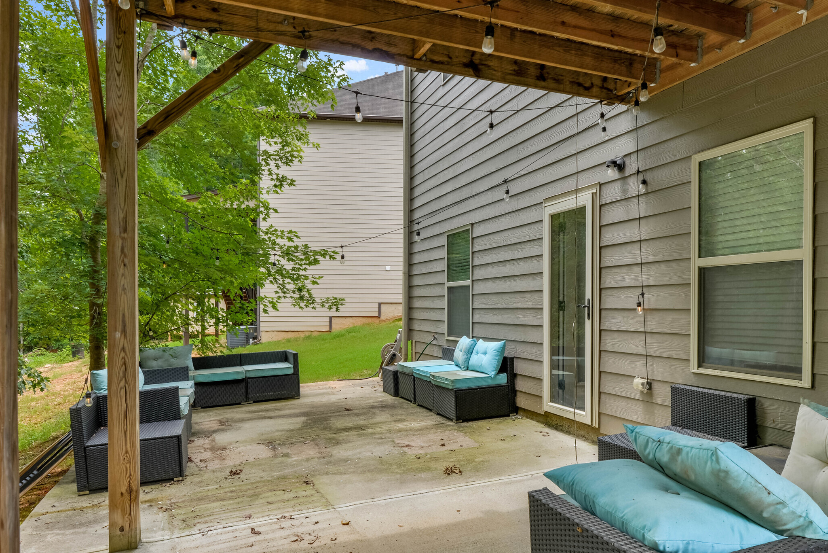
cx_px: 478
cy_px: 325
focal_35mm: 24
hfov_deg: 73.3
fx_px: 552
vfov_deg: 52.9
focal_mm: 16
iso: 100
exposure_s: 1/30
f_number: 8
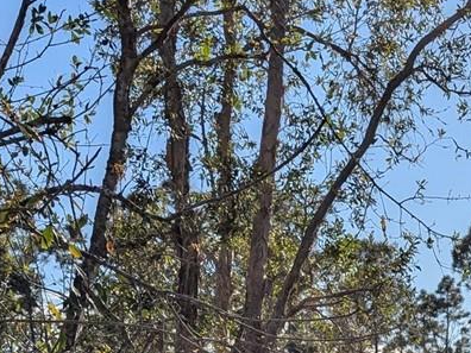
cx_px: 485
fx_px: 1320
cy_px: 647
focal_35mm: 97
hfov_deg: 19.6
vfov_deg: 13.6
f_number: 1.85
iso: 36
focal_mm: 6.81
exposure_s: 1/2976
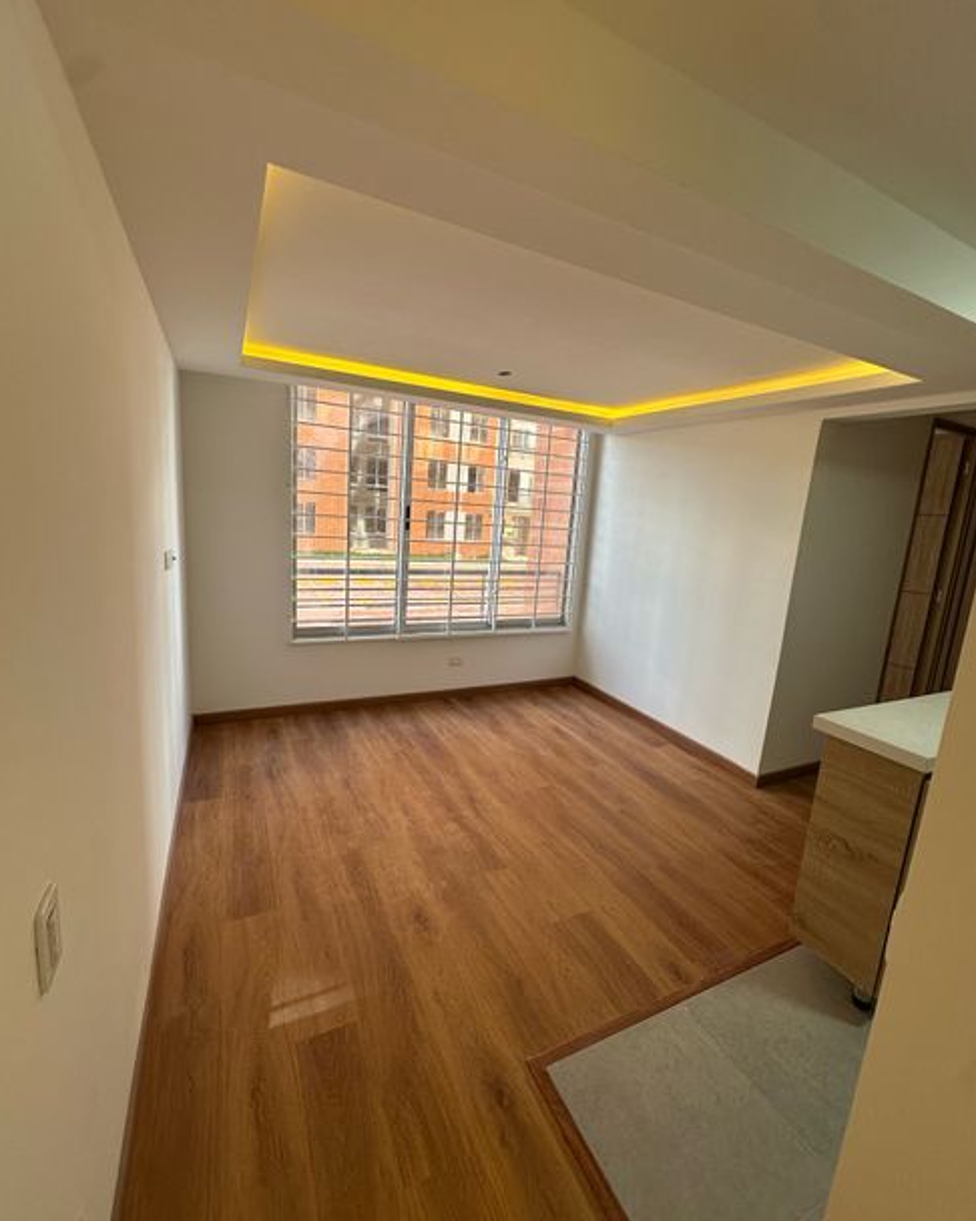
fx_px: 542
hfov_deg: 84.0
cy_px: 605
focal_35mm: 15
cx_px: 496
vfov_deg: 96.8
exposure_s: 1/120
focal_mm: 2.22
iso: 64
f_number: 2.2
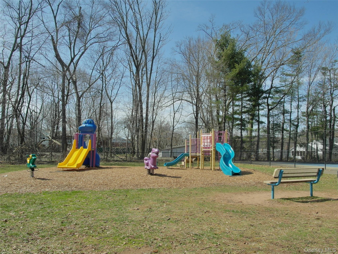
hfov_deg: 27.0
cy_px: 127
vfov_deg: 20.4
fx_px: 703
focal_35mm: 72
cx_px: 169
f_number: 4.9
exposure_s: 1/350
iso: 80
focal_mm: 15.6
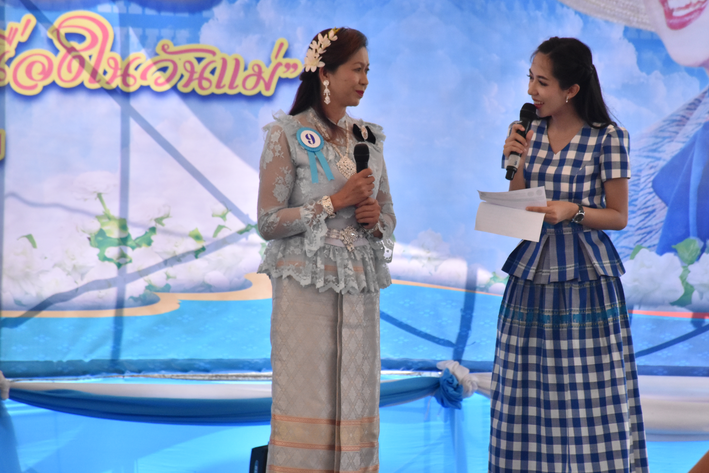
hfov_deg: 7.9
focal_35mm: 262
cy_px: 225
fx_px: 5160
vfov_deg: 5.2
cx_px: 424
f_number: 6.3
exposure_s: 1/2500
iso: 1600
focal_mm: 140
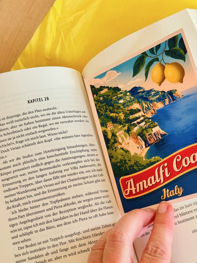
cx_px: 98
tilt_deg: -70.2
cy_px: 132
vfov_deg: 39.7
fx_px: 364
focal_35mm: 48
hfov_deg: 30.3
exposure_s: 1/60
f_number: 1.78
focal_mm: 6.76
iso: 125
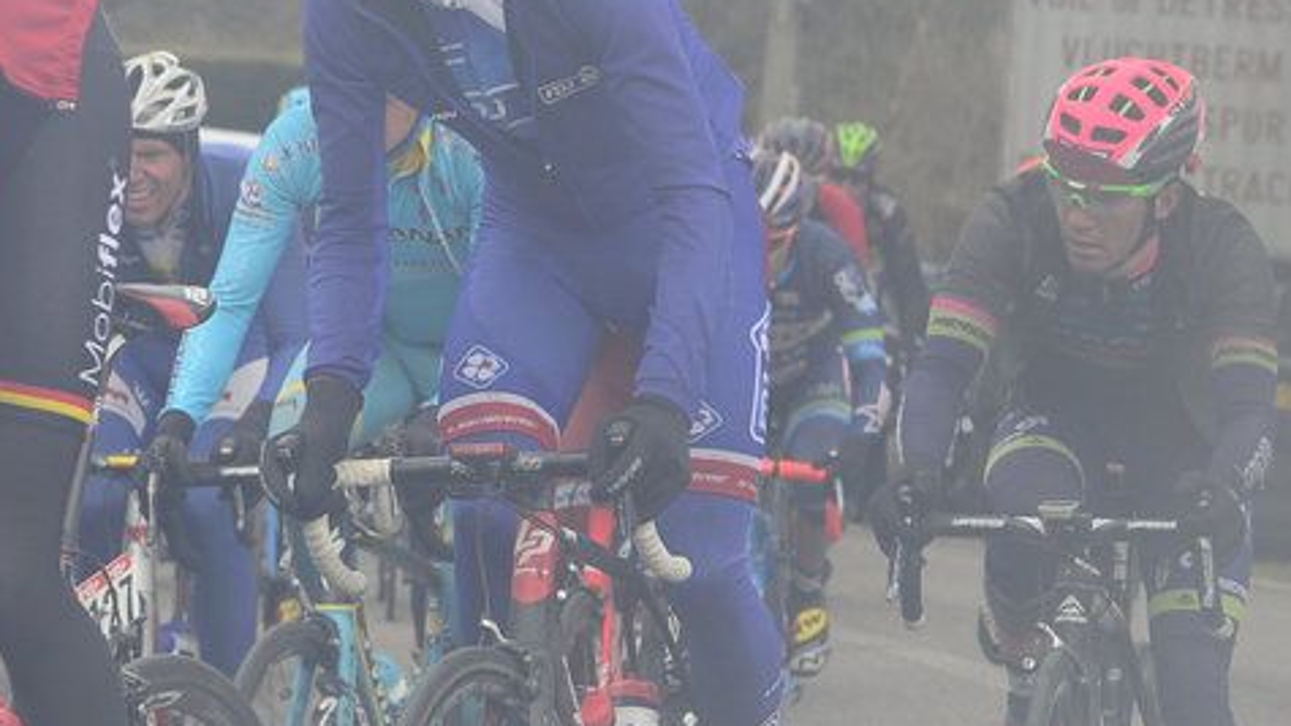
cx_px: -5
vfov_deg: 5.4
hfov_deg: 9.5
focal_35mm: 225
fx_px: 7701
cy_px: 356
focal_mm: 85
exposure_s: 1/500
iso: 400
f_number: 6.3
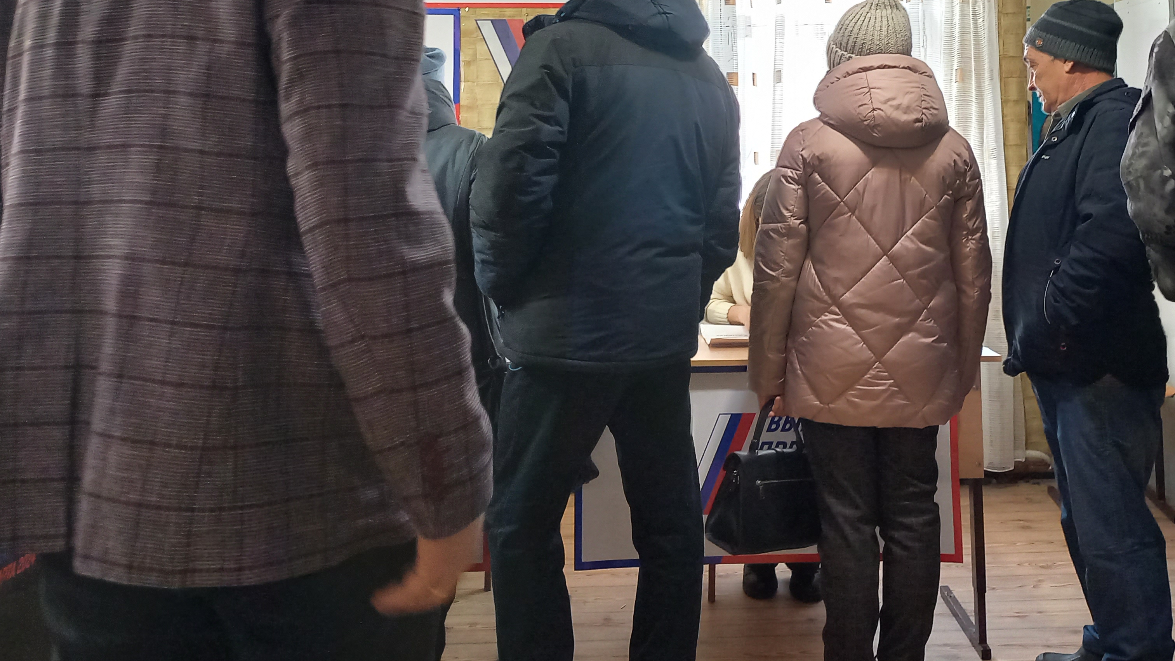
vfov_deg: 31.7
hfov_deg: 54.6
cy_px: 99
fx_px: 1122
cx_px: 746
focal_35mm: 36
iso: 400
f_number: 1.8
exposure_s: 1/33
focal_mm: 4.65
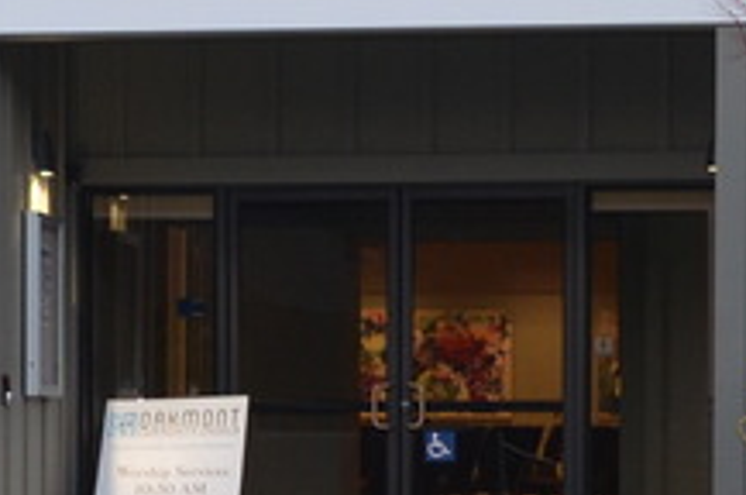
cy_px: 550
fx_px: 3724
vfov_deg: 7.6
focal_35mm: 180
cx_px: 186
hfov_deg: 11.4
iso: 400
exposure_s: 1/100
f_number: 4
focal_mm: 22
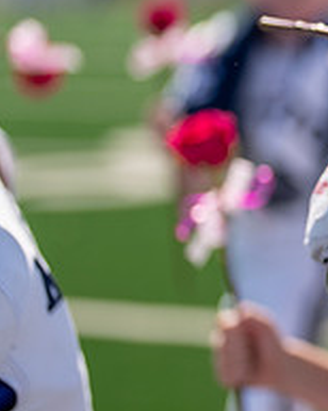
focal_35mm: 151
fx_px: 1835
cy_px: 141
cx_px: 596
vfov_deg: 12.8
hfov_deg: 9.7
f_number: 1.2
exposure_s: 1/10000
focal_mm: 50
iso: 100
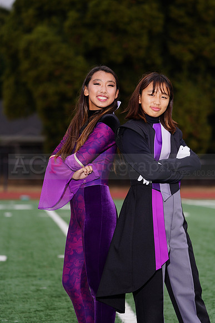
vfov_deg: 10.9
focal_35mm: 189
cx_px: 108
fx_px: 1692
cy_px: 162
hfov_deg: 7.3
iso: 200
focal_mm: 189
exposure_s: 1/200
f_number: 5.6
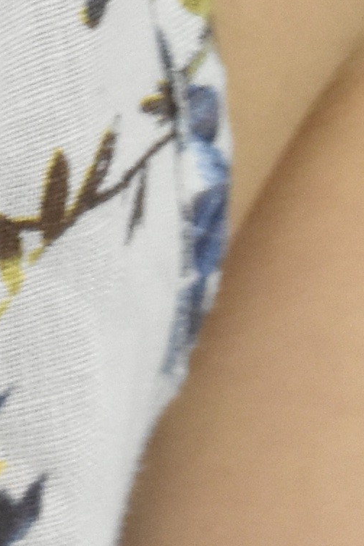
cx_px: -894
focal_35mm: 549
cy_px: -140
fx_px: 8322
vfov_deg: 3.7
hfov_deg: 2.5
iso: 1600
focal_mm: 46
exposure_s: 1/40
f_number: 18
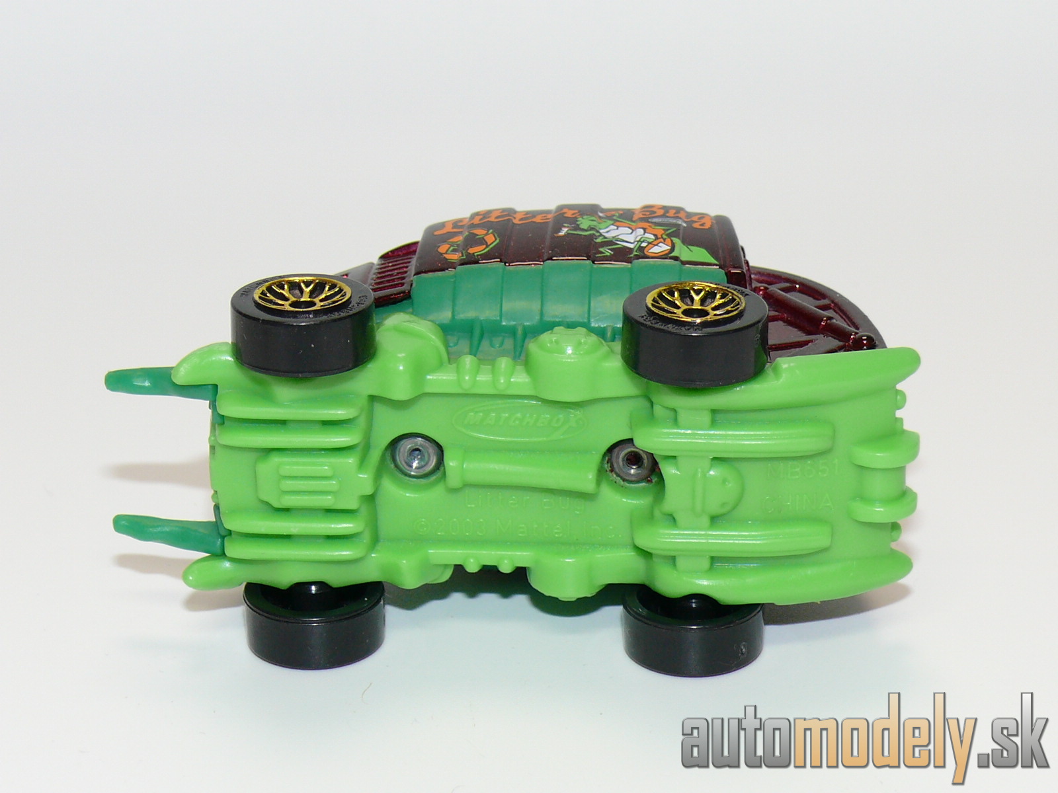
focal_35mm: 110
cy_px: 396
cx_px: 529
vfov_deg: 13.5
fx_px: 3362
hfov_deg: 17.9
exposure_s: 1/30
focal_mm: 13.9
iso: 100
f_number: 4
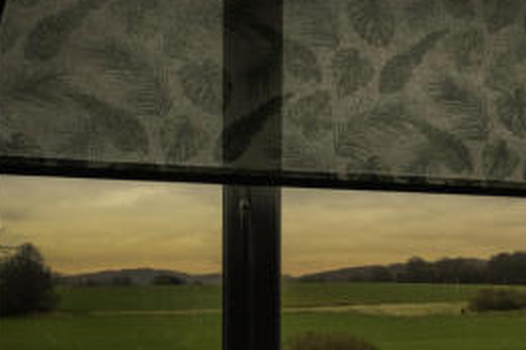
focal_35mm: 55
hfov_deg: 35.5
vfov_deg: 24.1
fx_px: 803
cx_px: 392
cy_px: 290
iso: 100
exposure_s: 1/160
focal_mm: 20
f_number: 5.6
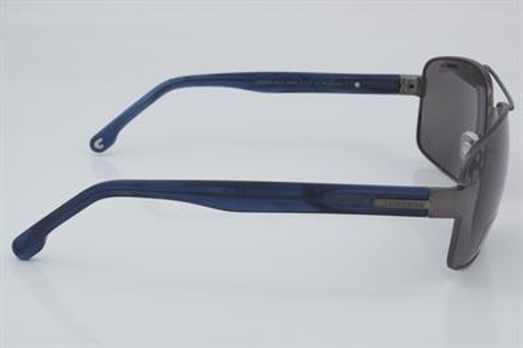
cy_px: 174
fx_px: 1089
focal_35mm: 75
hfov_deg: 27.0
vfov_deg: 18.2
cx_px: 262
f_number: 32
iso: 100
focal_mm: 50
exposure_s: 1/4
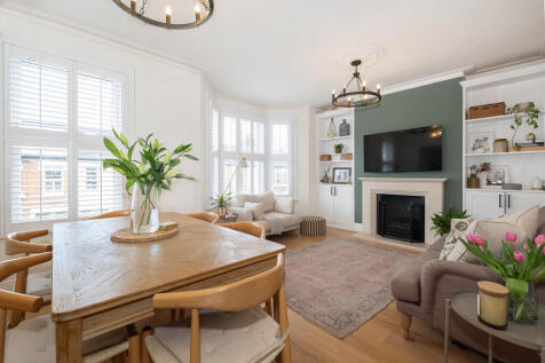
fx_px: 227
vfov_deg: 77.3
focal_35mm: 15
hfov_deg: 100.4
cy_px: 182
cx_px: 272
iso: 320
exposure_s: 1/50
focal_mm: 10
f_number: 5.6
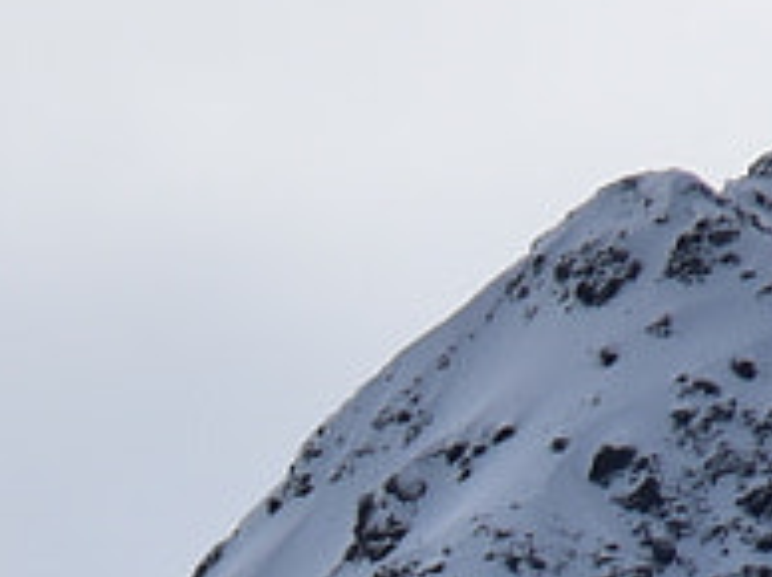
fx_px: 29669
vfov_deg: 1.1
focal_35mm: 1332
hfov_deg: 1.5
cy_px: 2065
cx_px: -1373
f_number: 11
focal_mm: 112
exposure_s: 1/640
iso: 200
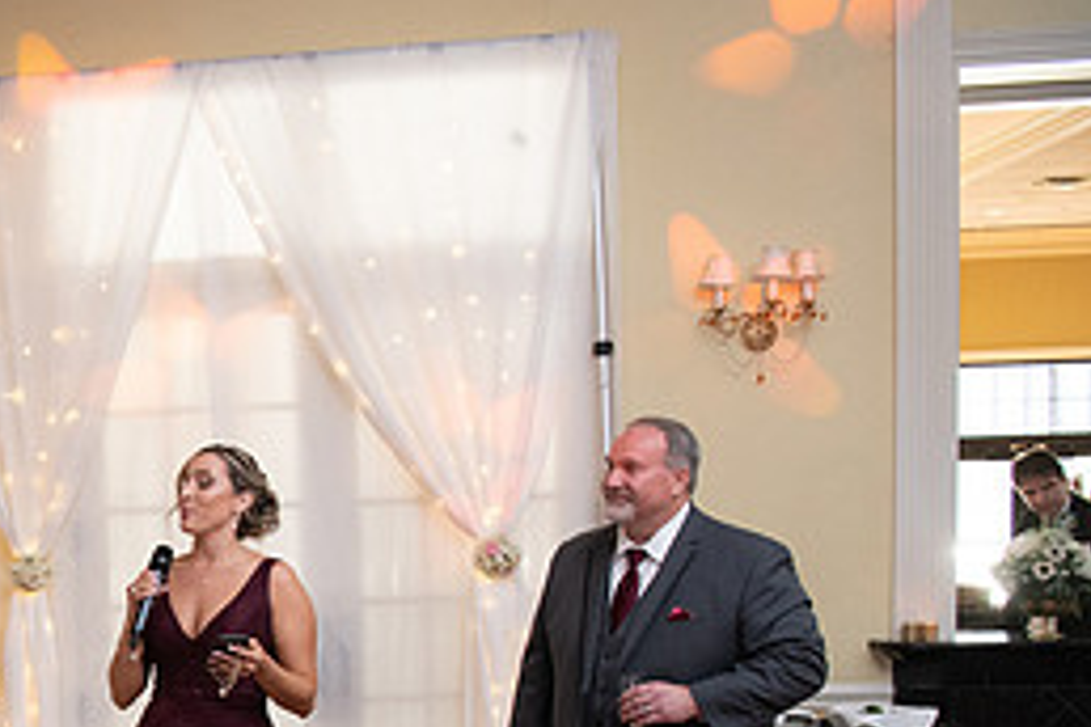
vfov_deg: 24.1
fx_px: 1636
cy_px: 704
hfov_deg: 32.4
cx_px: -114
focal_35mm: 54
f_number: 5
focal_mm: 24
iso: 1600
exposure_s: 1/125
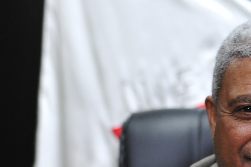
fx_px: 1205
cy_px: 201
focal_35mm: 173
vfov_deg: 7.8
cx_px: 267
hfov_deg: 11.7
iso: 400
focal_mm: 50
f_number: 2
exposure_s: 1/60
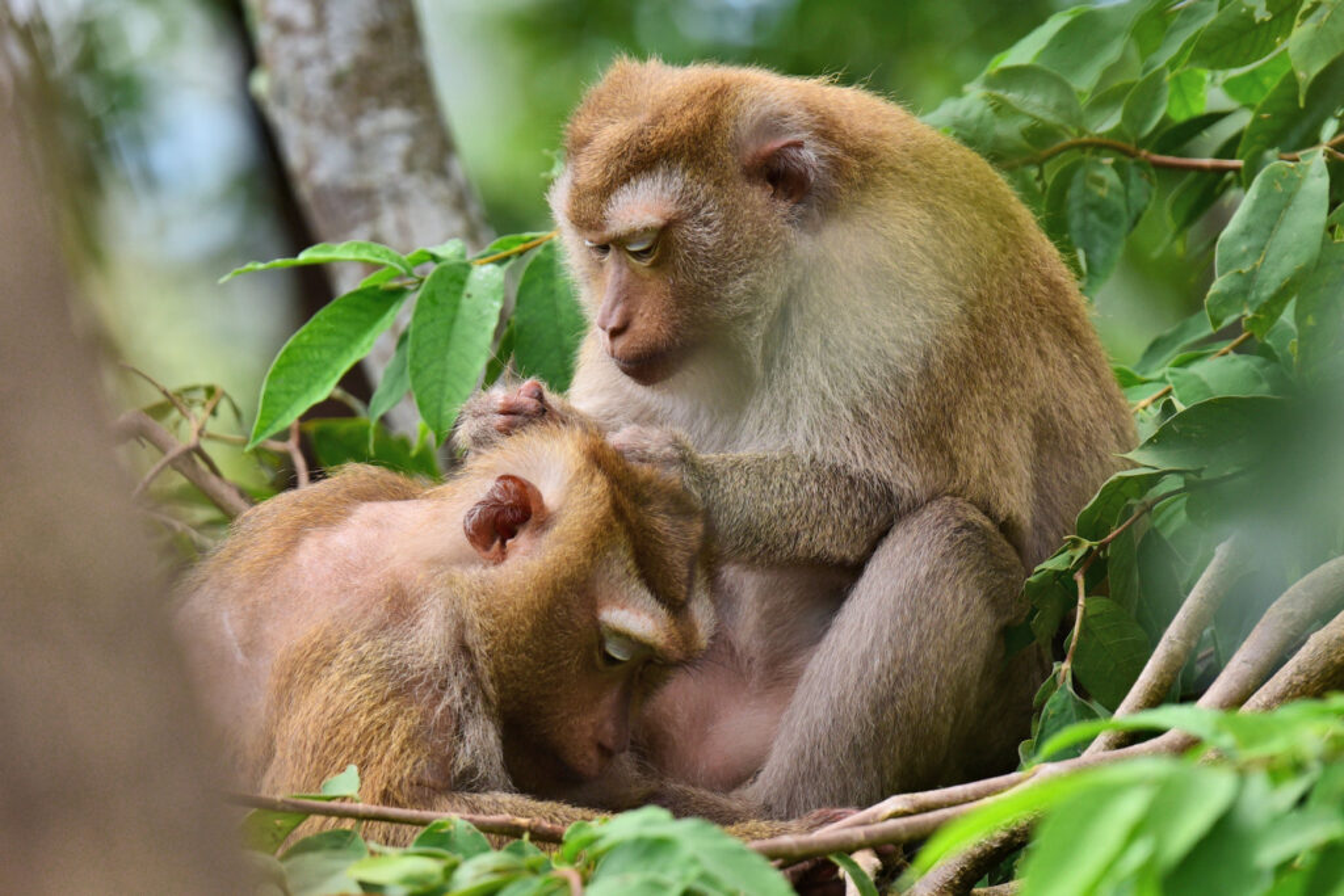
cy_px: 448
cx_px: 672
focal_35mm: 360
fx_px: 13441
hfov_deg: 5.7
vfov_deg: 3.8
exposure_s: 1/640
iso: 400
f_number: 5.6
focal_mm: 360
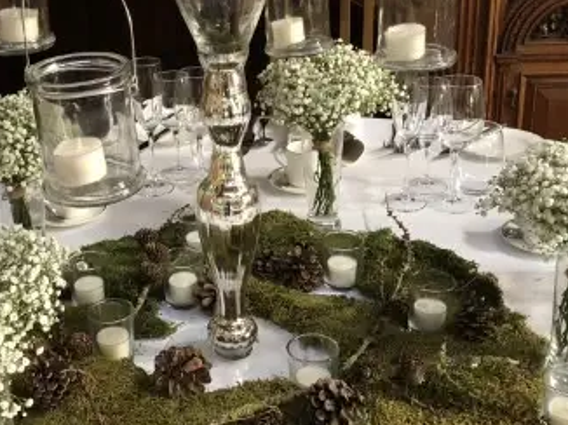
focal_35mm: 55
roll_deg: +4.1
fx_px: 902
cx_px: 218
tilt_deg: -23.5
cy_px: 188
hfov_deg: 34.8
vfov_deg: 26.5
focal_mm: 4
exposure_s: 1/14
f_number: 1.8
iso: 100
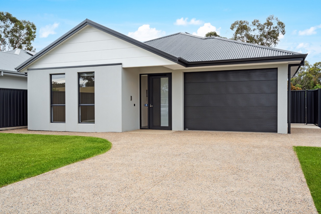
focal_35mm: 32
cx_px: 163
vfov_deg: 41.1
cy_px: 108
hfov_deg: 58.7
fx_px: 285
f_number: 9
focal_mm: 31
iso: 320
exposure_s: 1/50
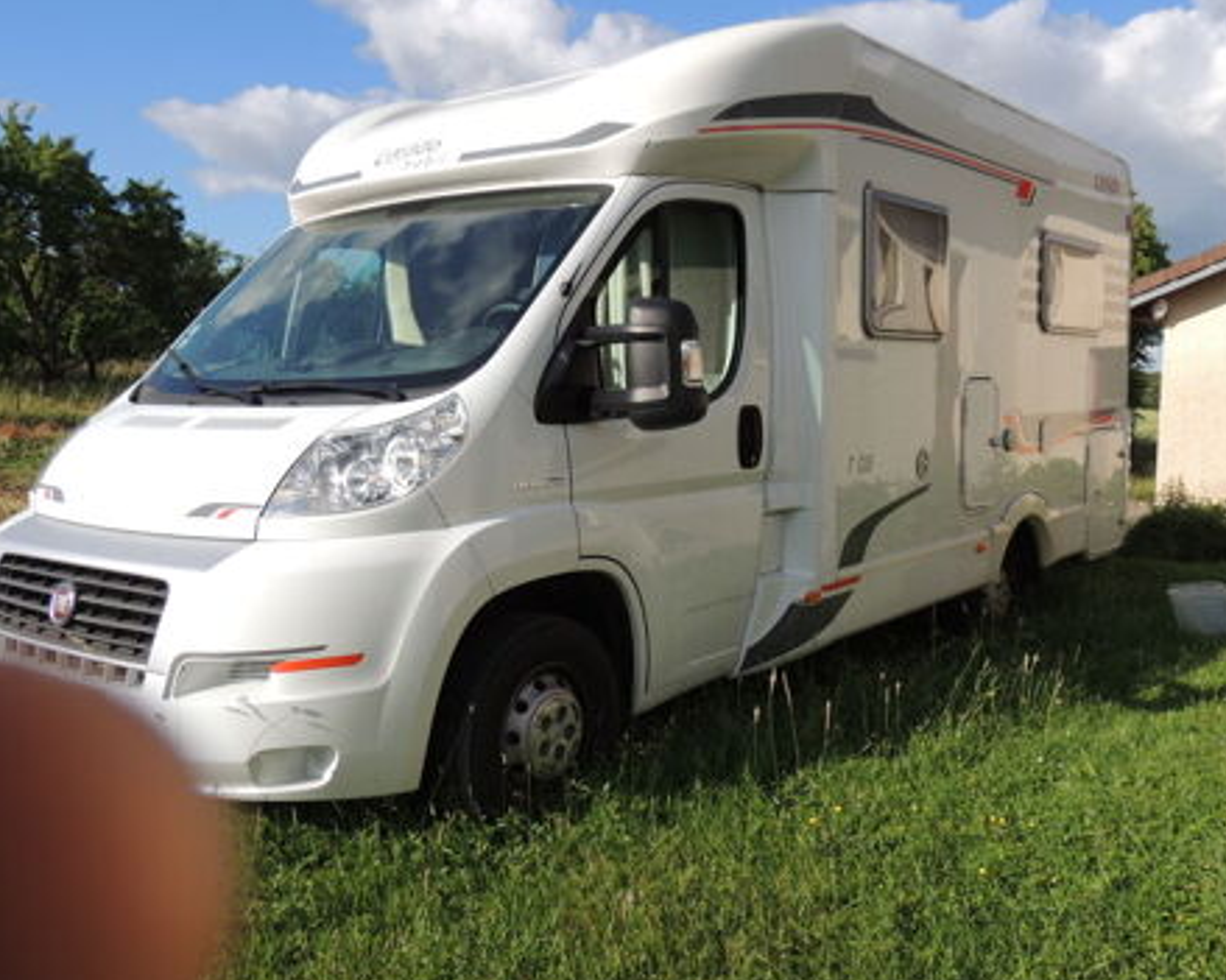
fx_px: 1161
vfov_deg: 45.8
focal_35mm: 32
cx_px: 620
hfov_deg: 55.7
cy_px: 494
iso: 100
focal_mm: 5.3
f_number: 3.1
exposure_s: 1/1250
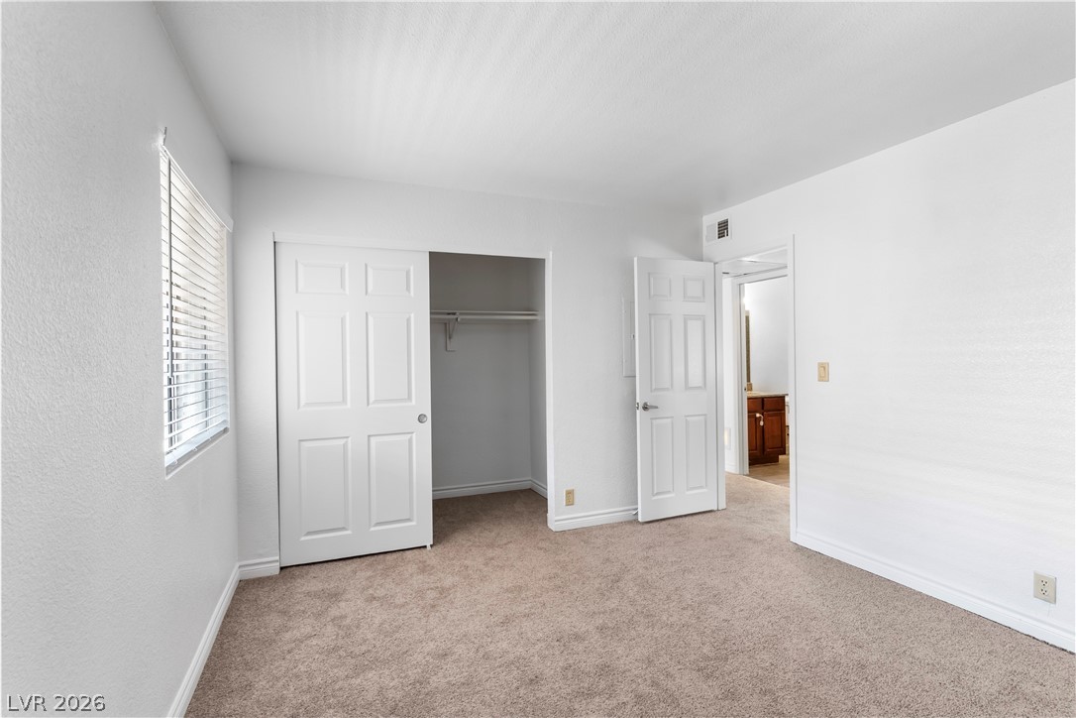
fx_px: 508
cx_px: 538
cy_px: 359
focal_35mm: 17
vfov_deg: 70.4
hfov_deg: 93.3
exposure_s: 1.6
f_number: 8
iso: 400
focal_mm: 17
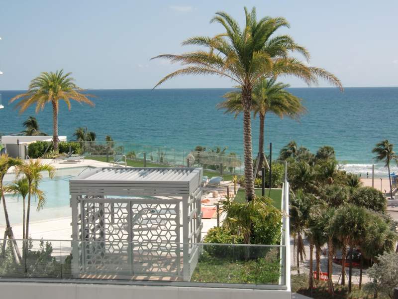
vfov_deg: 26.6
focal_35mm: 55
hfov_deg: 34.9
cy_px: 150
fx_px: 632
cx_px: 199
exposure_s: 1/640
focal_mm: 9.8
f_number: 4.2
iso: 64
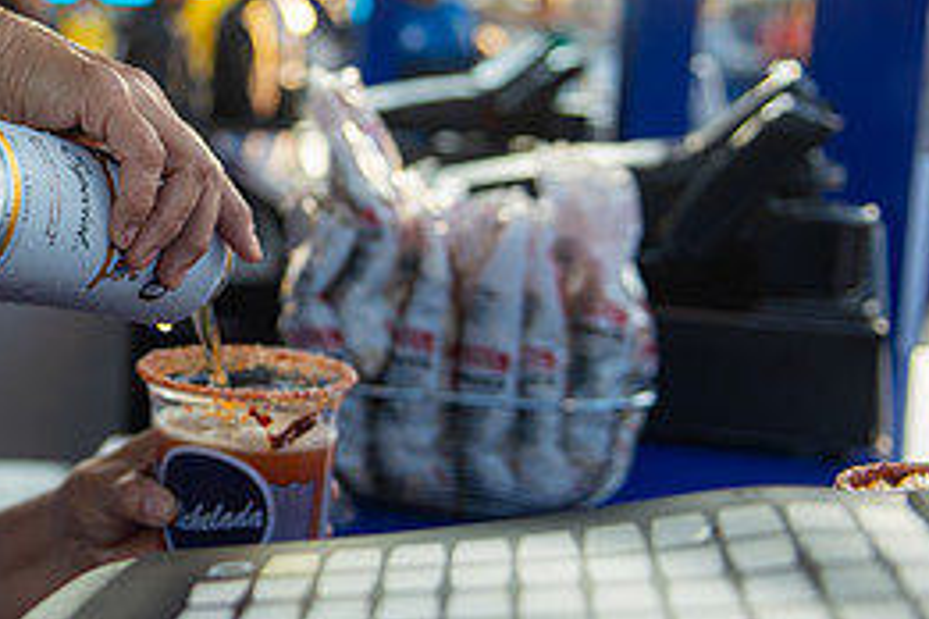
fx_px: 1832
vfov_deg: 19.2
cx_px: 25
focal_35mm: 71
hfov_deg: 27.0
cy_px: 229
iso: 125
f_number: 2.8
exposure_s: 1/250
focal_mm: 32
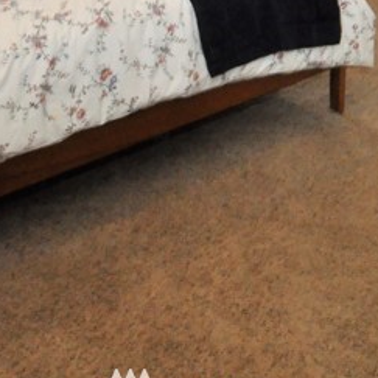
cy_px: -115
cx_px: 190
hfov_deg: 30.0
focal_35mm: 57
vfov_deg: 25.7
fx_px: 704
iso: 1250
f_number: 22
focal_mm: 10
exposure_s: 1/6
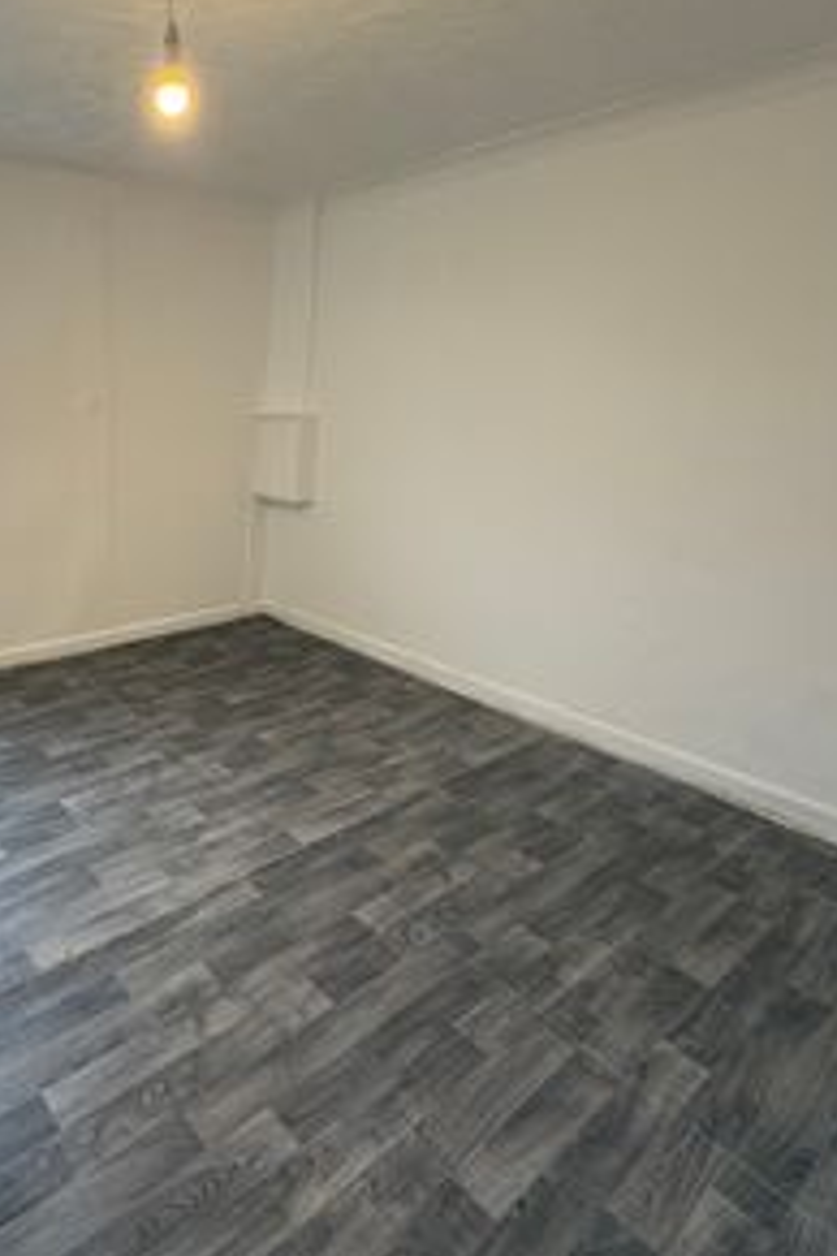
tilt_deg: -18.9
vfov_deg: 84.0
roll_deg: +0.2
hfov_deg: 57.2
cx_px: 164
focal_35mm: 20
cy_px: 622
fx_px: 697
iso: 250
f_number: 2.2
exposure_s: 1/96
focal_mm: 2.22
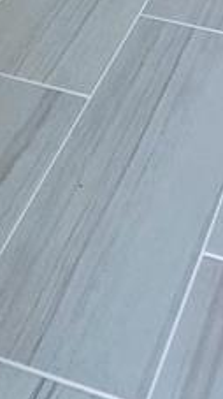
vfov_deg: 15.1
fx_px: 792
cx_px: 313
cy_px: -564
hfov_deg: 15.1
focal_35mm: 75
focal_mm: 2.2
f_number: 2.2
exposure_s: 1/180
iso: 50
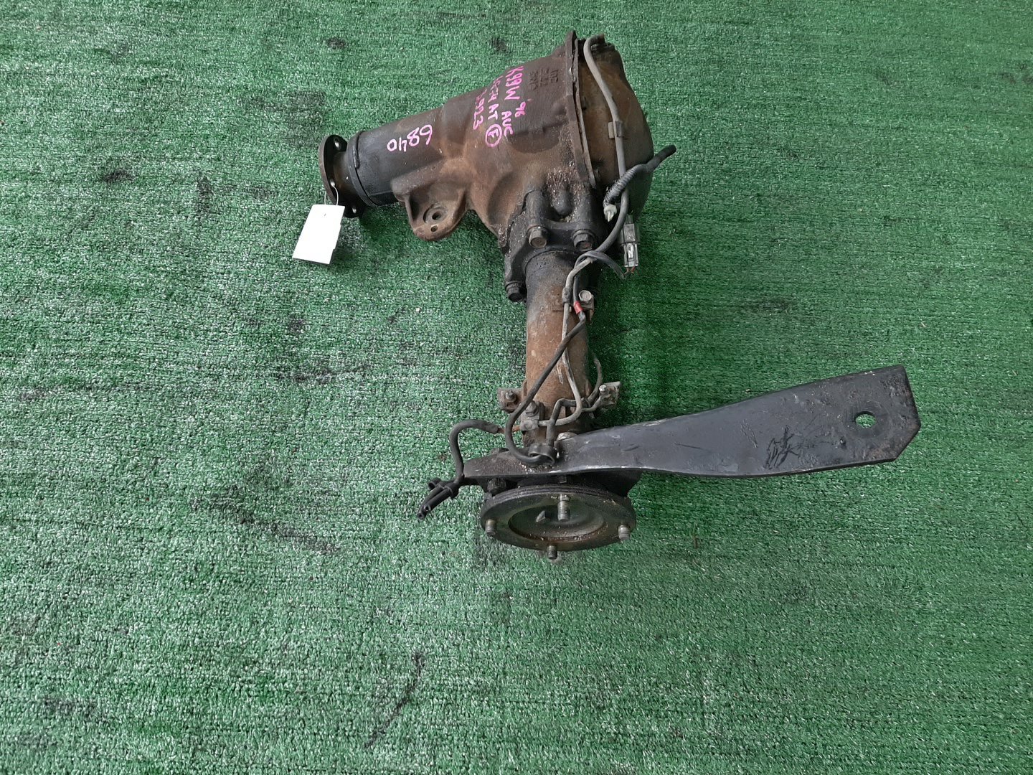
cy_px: 388
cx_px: 516
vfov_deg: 53.1
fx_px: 776
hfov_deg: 67.3
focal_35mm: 26
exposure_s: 1/50
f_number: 1.7
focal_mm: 3.93
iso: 65
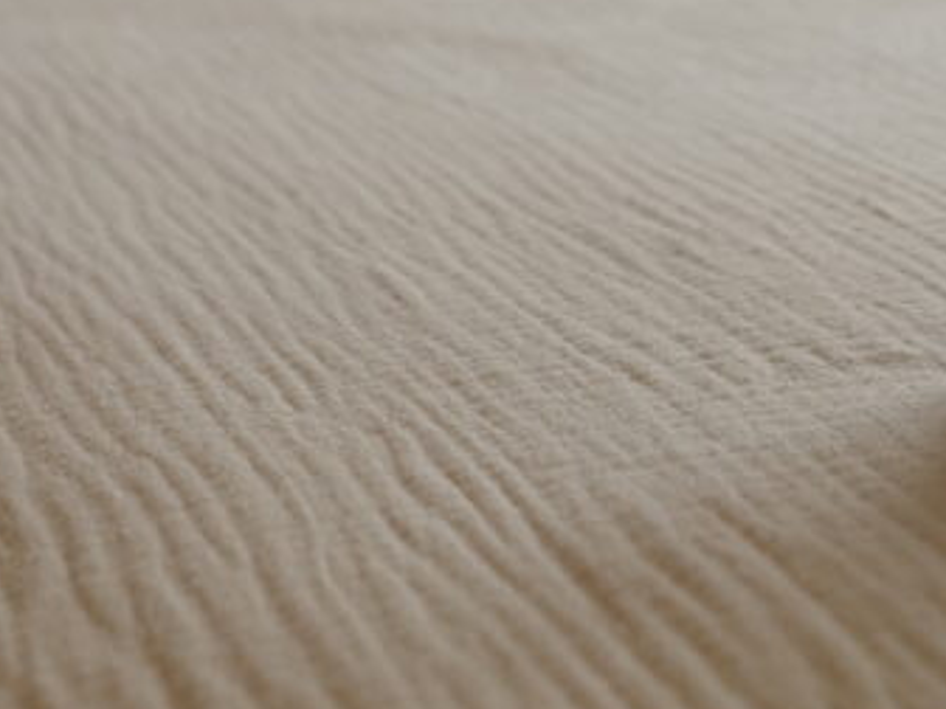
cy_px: -155
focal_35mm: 134
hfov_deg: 14.6
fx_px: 3662
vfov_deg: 10.9
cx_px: 811
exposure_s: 1/125
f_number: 4
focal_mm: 22
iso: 200
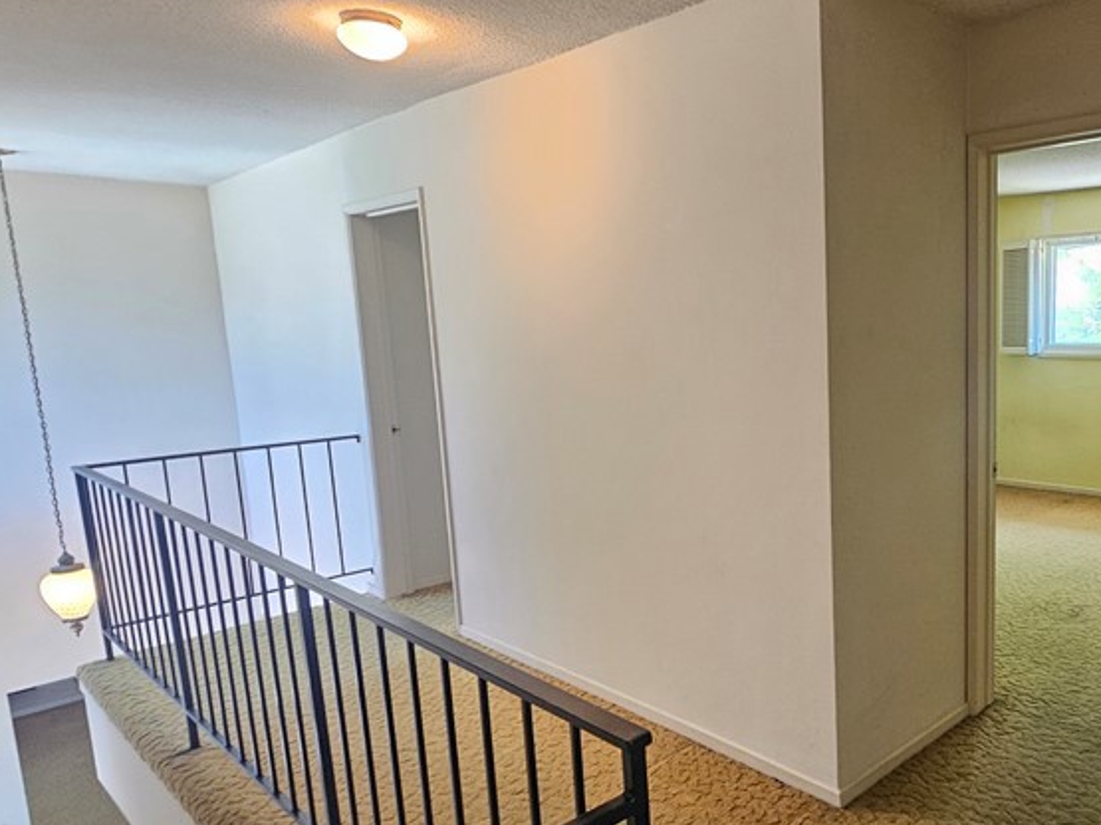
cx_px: 845
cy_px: 444
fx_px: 763
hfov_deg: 66.5
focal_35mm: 24
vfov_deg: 56.7
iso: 320
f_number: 2.2
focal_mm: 2.2
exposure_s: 1/40
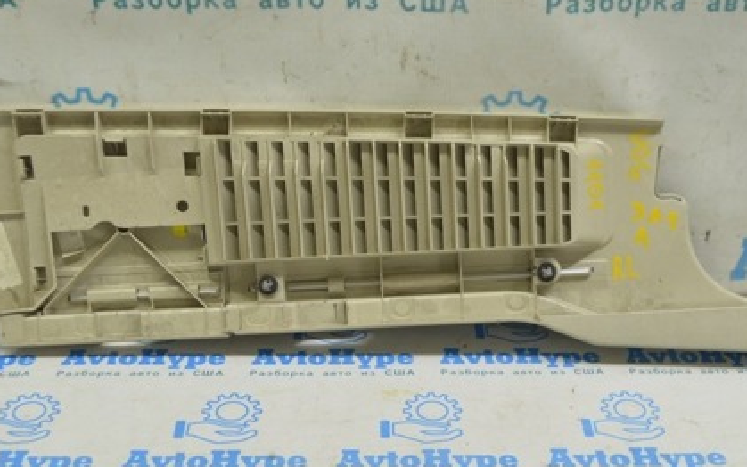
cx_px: 383
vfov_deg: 23.1
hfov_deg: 36.3
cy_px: 266
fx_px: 1140
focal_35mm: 56
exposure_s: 1/20
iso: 400
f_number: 5.6
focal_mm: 24
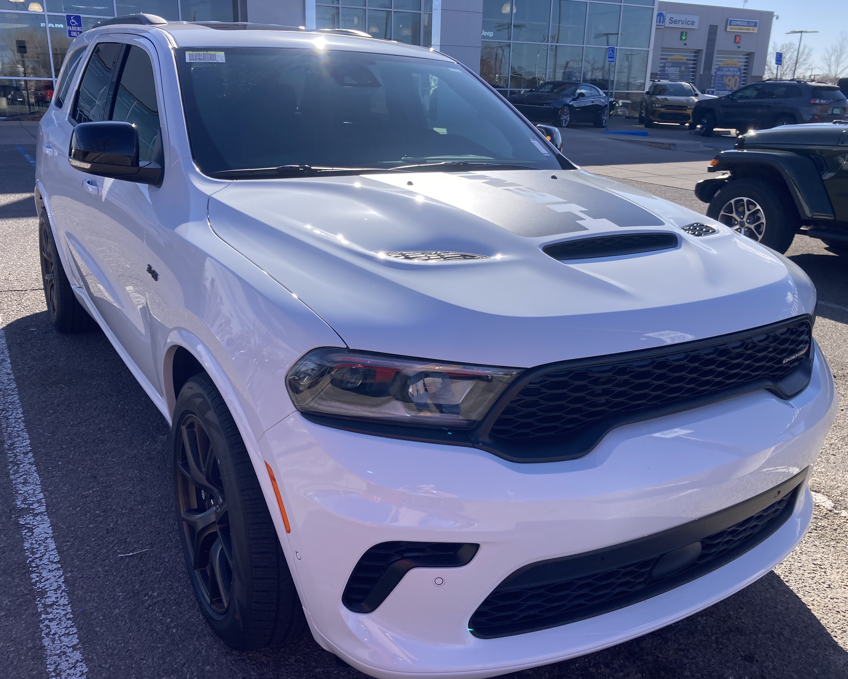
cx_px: 409
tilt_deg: -18.0
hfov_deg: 58.8
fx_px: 753
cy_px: 335
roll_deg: -1.5
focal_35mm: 30
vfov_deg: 48.5
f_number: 1.8
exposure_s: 1/1185
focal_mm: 3.99
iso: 20
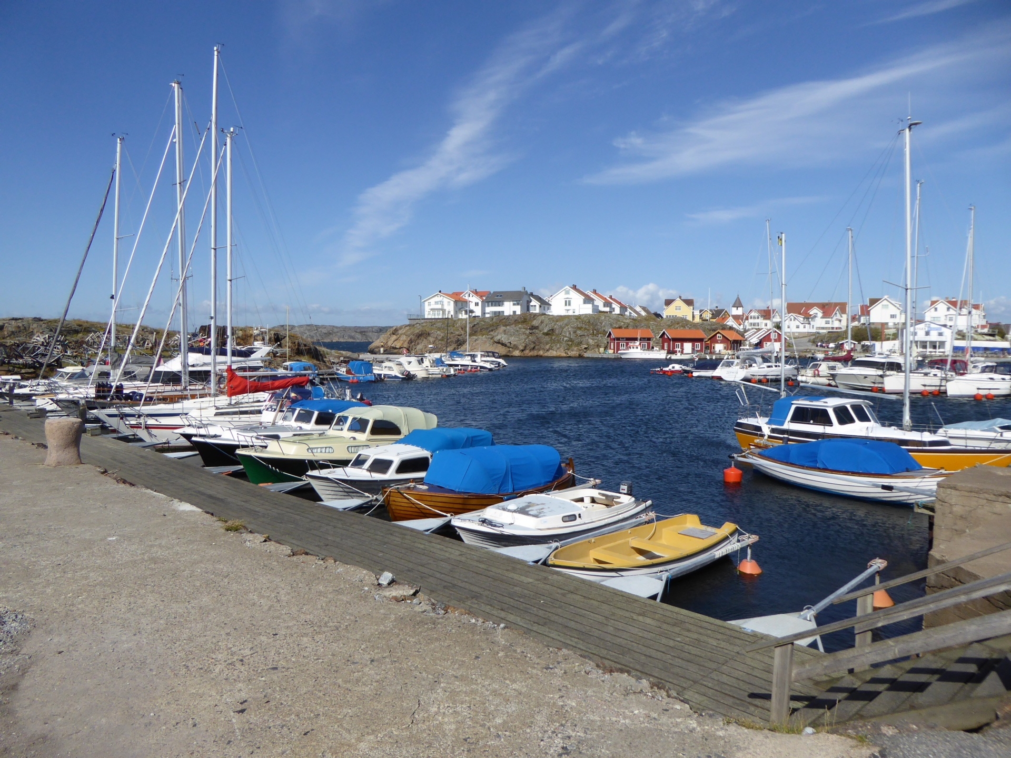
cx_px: 506
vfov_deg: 54.9
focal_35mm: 25
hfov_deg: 69.4
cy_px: 379
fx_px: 730
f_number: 3.3
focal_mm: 4.3
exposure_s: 1/1600
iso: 100
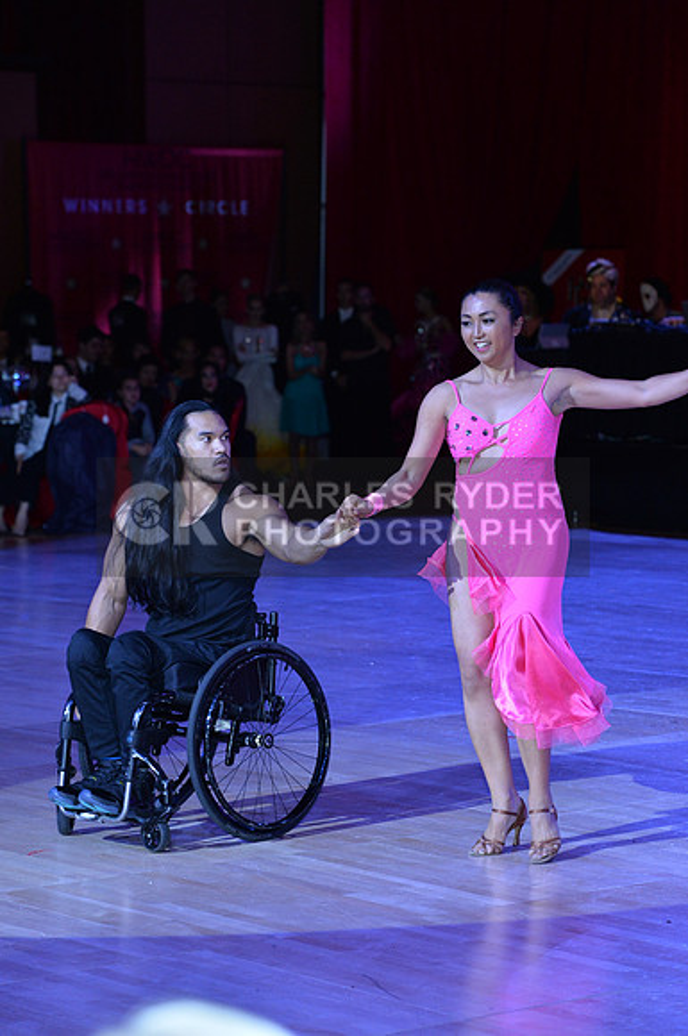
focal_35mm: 116
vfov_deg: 17.7
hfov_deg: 11.8
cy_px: 518
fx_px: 3335
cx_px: 344
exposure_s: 1/250
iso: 2000
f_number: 5
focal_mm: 116
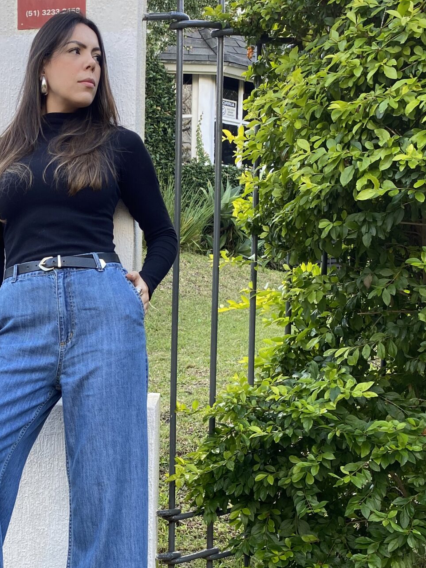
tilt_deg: -3.1
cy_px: 418
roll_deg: +0.6
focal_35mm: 52
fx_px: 853
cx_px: 49
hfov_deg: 27.1
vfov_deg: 36.1
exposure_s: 1/121
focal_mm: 4.25
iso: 32
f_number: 1.8
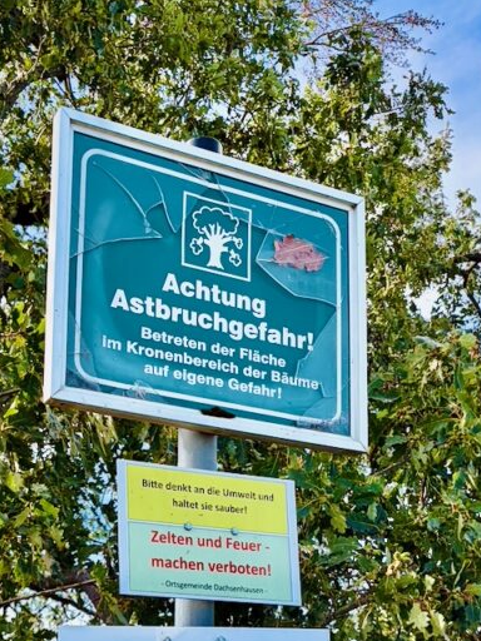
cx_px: 153
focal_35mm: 52
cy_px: 598
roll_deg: -1.9
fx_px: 963
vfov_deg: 34.4
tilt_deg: +10.8
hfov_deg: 27.8
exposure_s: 1/1667
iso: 64
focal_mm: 5.96
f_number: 1.6
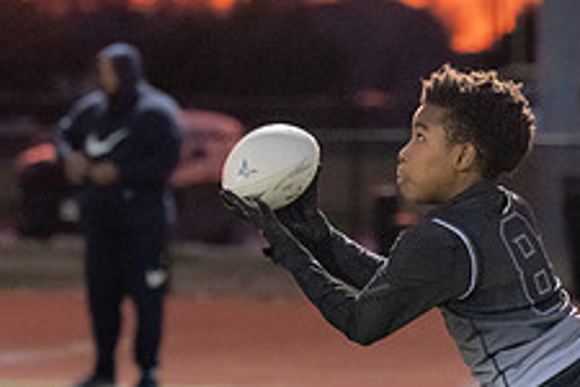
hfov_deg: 6.8
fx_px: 4881
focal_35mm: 303
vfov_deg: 4.5
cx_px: 438
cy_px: 345
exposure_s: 1/1000
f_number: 2.8
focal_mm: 101
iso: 6400
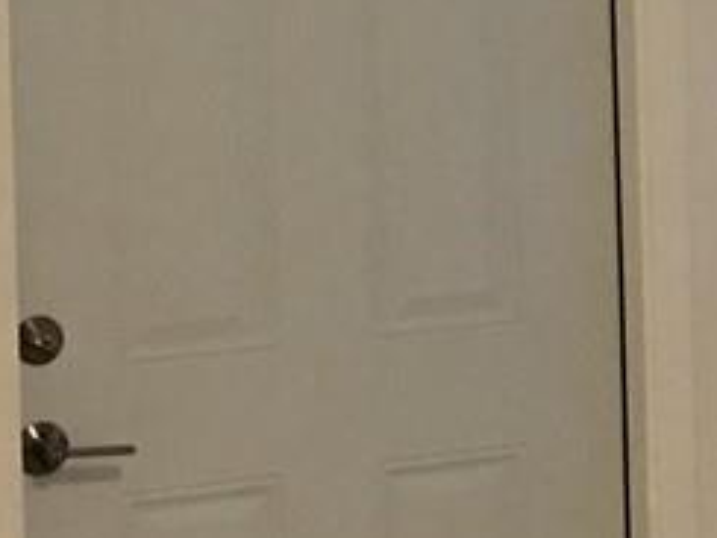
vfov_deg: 7.8
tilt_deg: -1.6
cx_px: 1302
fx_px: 3935
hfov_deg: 9.9
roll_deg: -1.1
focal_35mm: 190
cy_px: 38
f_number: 2.2
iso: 64
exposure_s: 1/15
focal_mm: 4.15
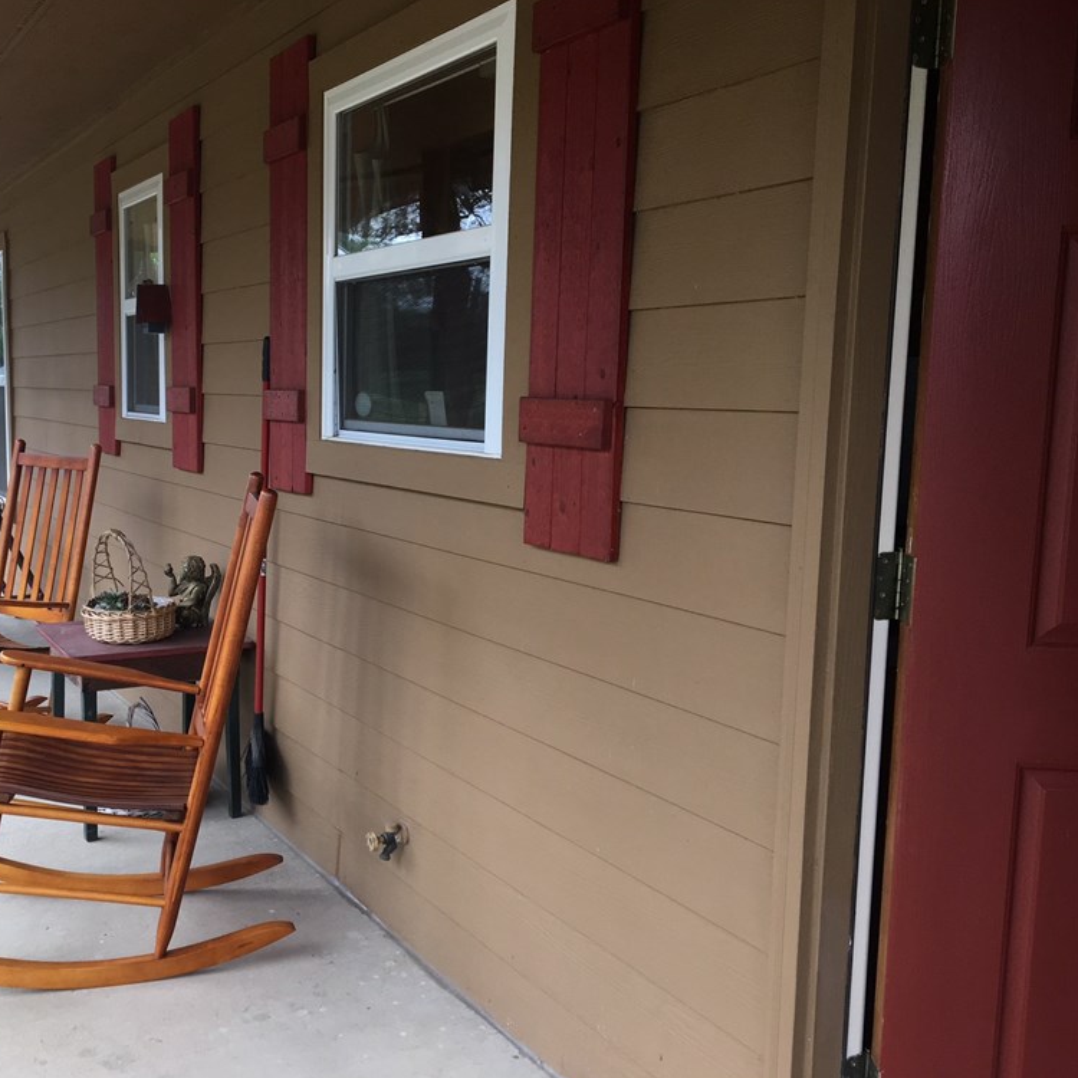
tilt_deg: -6.9
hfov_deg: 46.4
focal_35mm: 35
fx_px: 1233
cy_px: 539
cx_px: 346
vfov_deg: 47.2
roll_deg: -0.3
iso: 40
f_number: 2.2
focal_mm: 4.15
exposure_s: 1/120
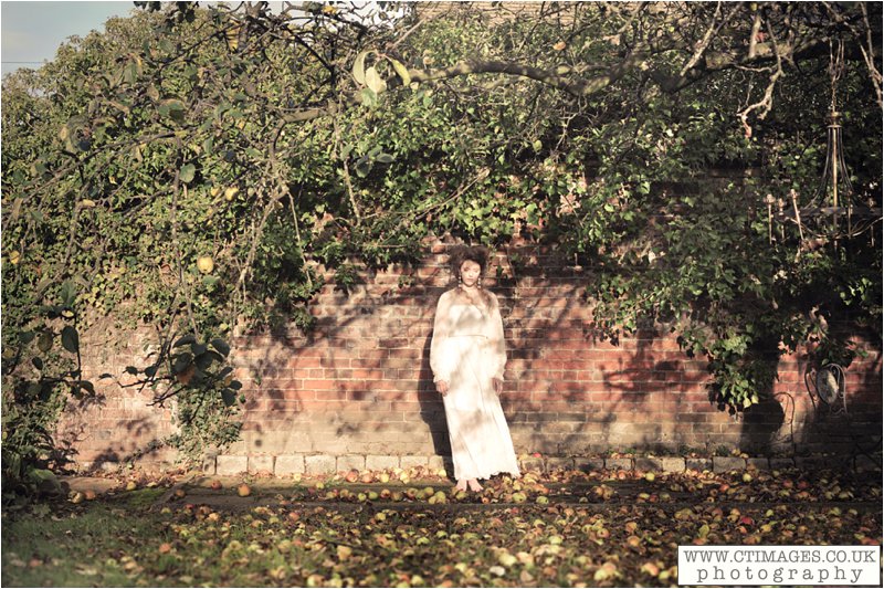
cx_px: 442
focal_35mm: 50
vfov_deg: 27.0
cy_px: 294
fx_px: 1227
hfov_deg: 39.6
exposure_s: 1/320
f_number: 10
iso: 500
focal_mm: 50
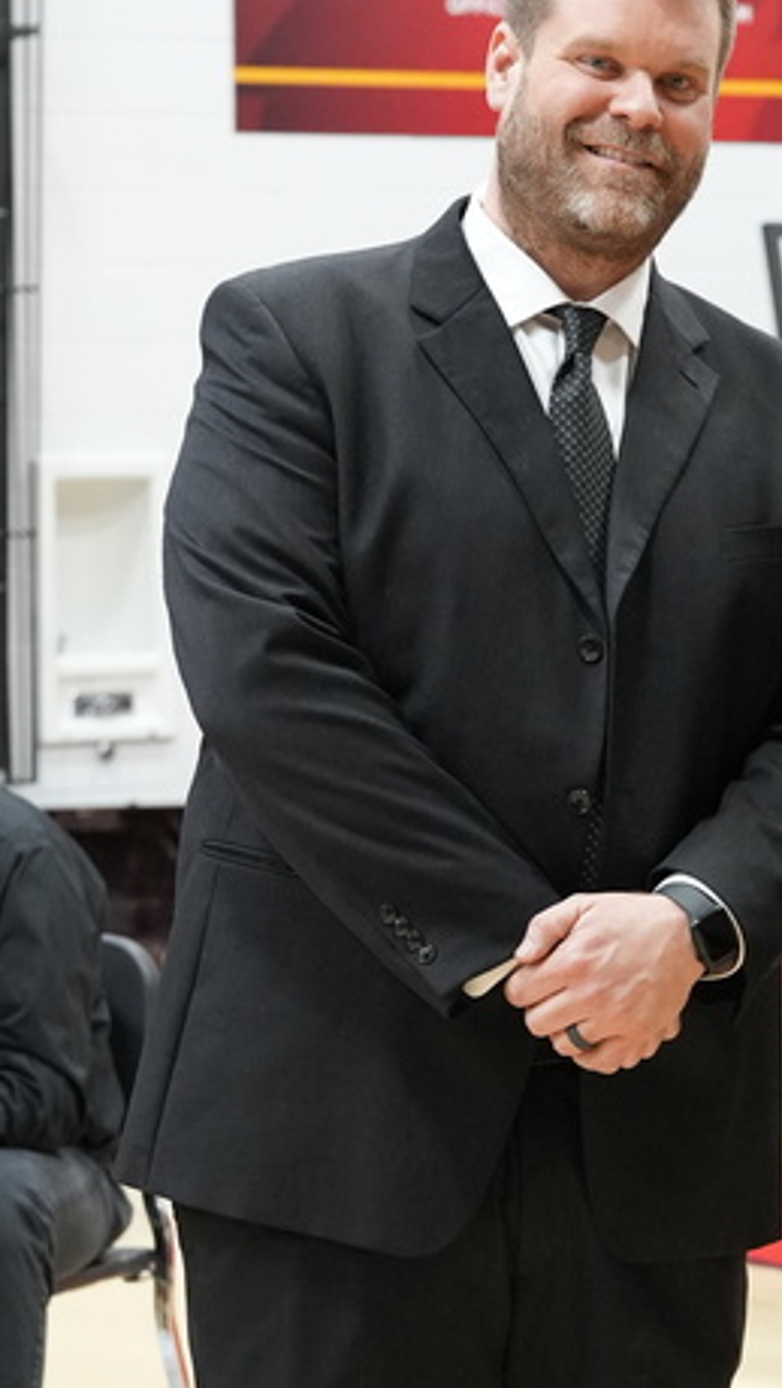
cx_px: 735
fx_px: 6446
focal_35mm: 175
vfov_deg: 12.3
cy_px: 1026
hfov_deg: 6.9
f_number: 3.5
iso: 2500
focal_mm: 50
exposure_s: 1/160
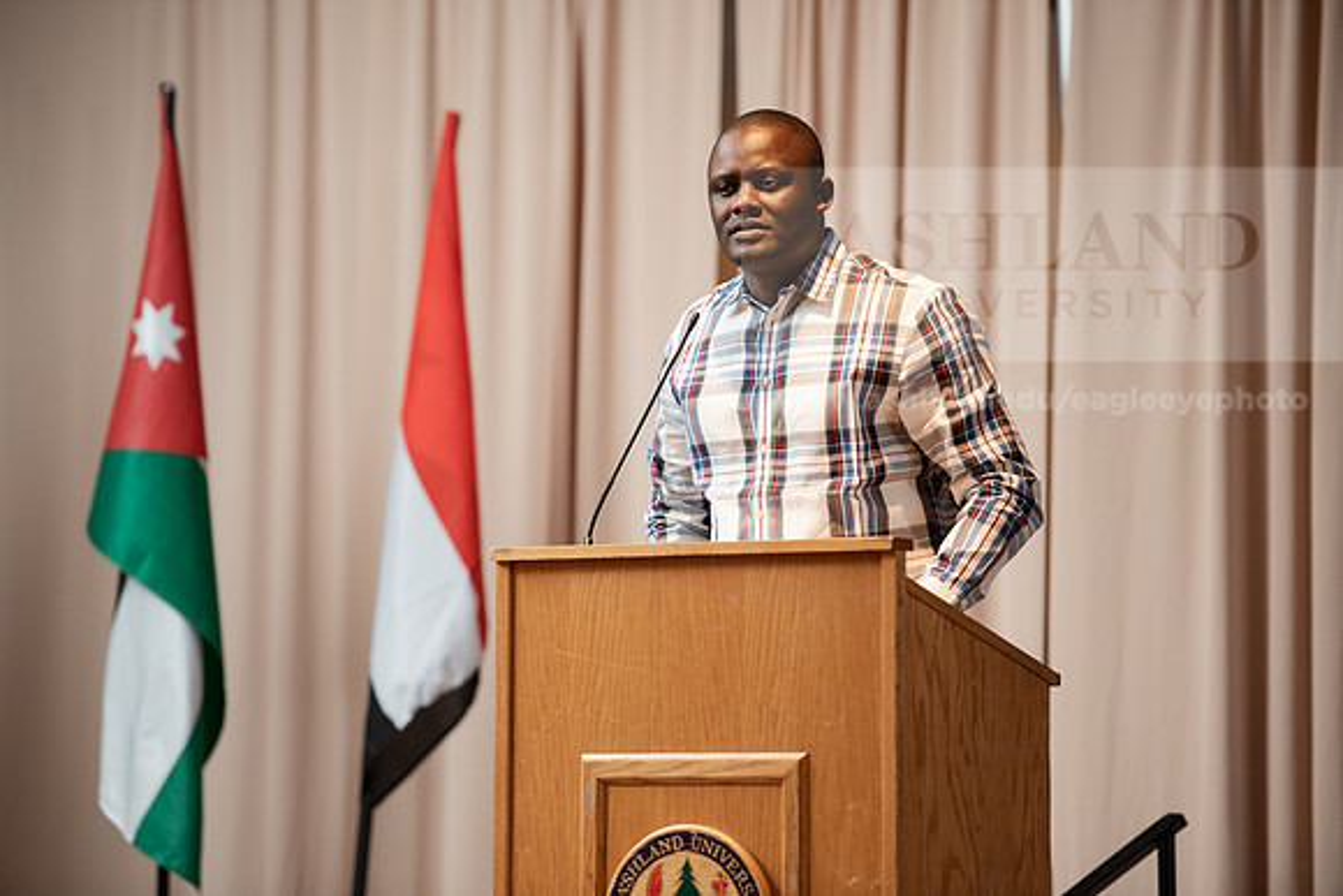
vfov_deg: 7.6
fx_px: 6716
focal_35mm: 180
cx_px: 672
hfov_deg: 11.4
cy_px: 448
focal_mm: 180
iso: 1250
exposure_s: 1/200
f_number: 3.2
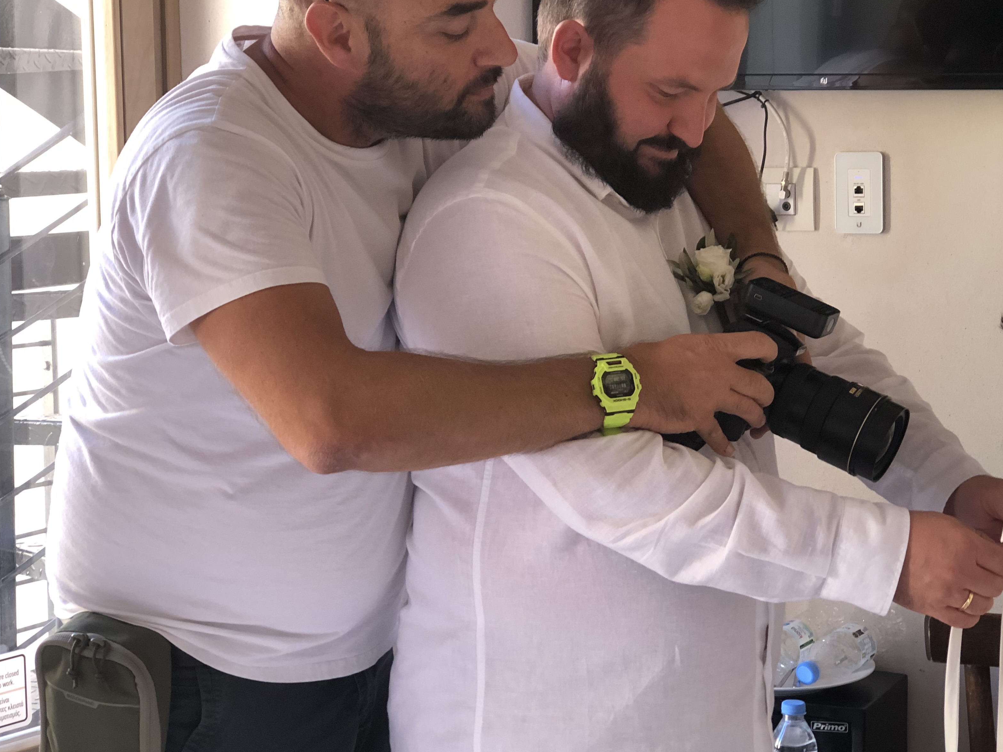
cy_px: 368
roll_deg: +0.3
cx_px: 628
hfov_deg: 26.6
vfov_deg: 20.2
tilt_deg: -7.2
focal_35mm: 73
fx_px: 2115
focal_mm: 6.6
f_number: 2.8
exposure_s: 1/30
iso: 100
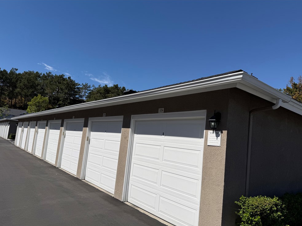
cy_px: 117
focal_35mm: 25
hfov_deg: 69.4
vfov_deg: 54.9
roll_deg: -5.6
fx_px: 218
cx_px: 147
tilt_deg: +6.2
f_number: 1.78
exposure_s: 1/10309
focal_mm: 6.76
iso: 80
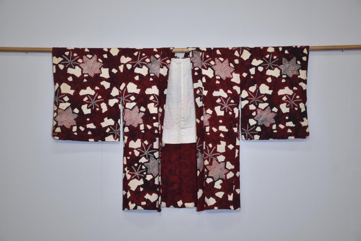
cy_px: 120
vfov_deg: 21.6
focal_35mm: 63
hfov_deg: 31.9
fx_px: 632
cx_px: 180
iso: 400
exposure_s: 1/80
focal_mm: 42
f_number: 4.5
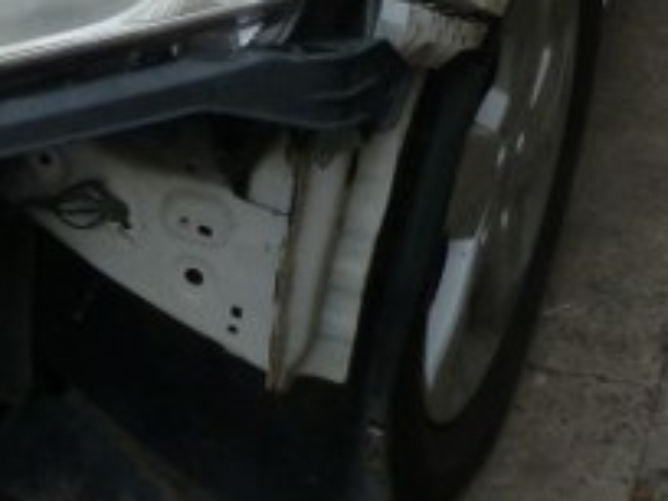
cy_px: -311
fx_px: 1891
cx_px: -7
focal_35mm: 98
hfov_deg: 19.4
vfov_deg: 13.9
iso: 125
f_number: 5.6
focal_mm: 4.5
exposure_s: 1/320
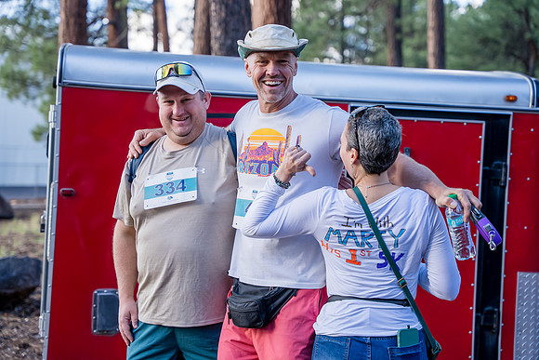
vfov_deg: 19.5
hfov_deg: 28.8
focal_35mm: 70
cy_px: 180
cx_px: 270
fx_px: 1048
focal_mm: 70
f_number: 3.2
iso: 400
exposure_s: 1/800
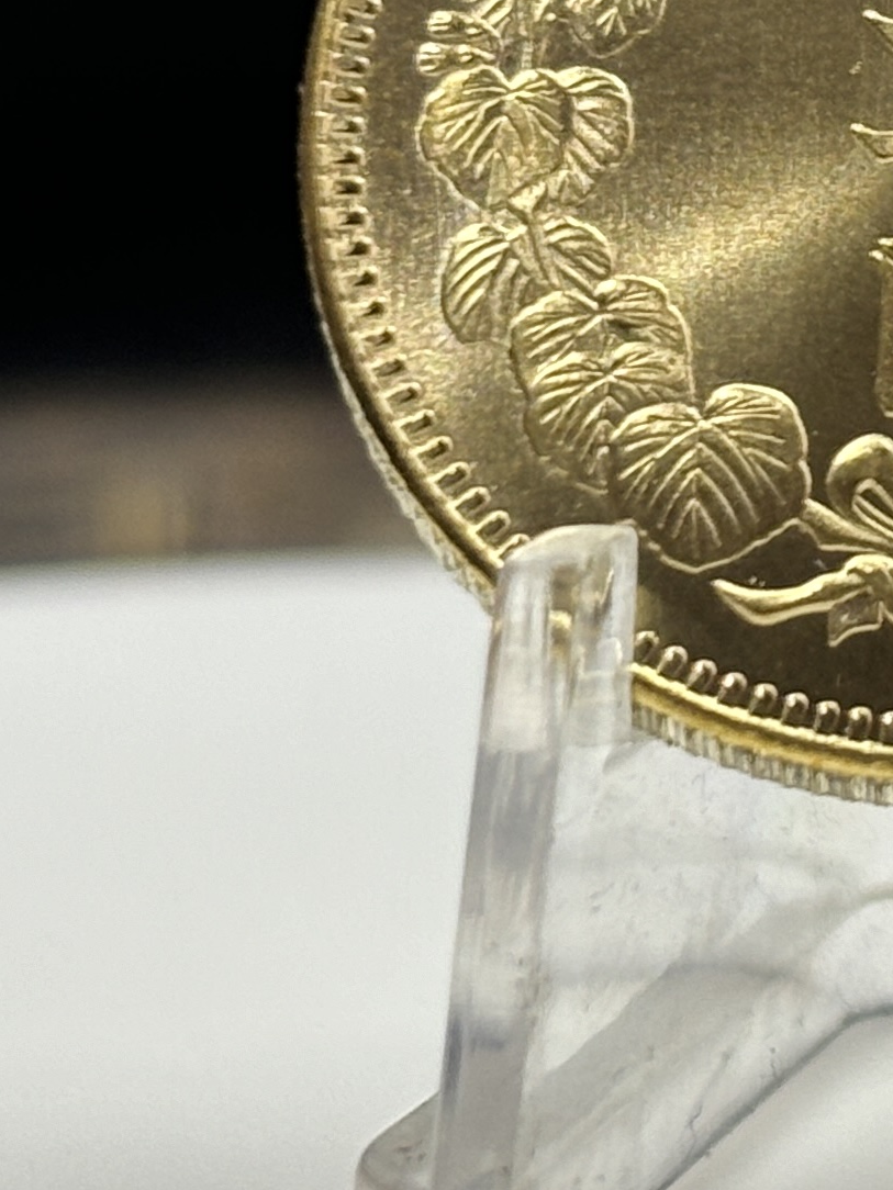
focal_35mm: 145
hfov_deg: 10.1
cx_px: 963
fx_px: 4987
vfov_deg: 13.5
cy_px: 147
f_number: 1.6
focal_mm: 5.96
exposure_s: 1/69
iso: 50
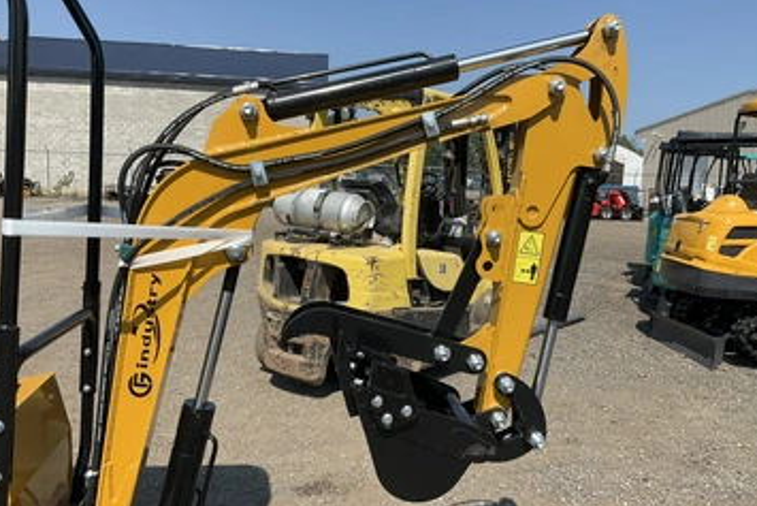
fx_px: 715
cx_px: 397
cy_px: 265
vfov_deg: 38.9
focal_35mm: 34
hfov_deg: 55.8
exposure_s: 1/1912
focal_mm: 3
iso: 25
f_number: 1.8
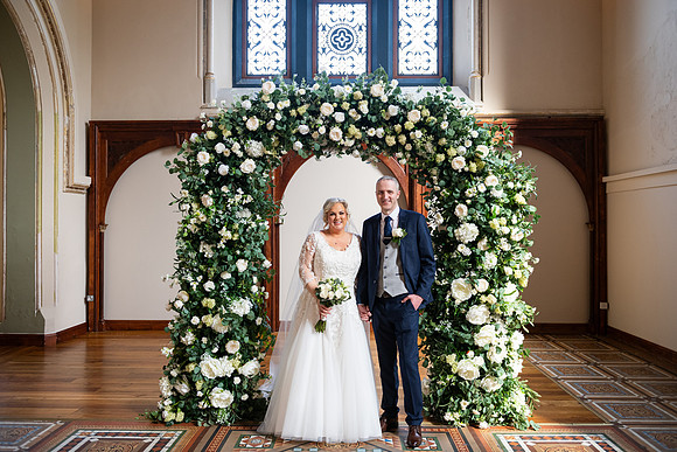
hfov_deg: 58.7
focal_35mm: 32
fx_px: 602
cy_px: 226
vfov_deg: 41.1
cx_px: 338
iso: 800
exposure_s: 1/160
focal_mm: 32
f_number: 3.5
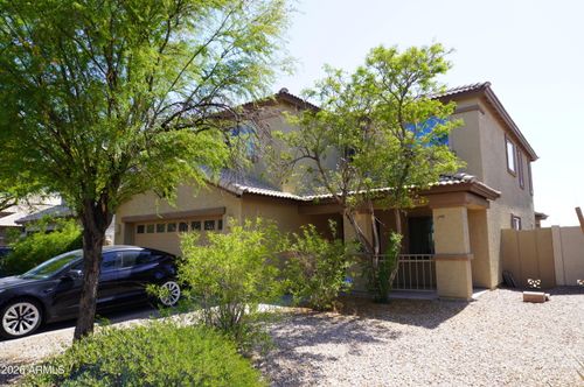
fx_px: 389
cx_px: 292
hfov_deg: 73.8
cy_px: 194
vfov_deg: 53.0
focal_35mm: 24
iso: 100
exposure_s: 1/100
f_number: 7.1
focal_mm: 16
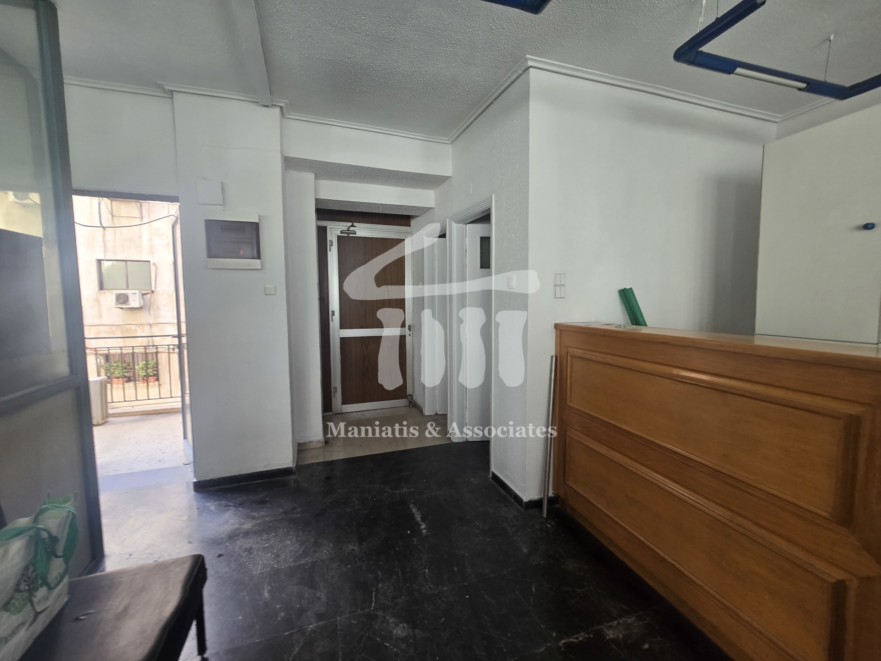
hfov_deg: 106.2
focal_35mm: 13
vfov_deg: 89.9
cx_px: 440
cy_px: 330
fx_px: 331
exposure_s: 1/60
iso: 125
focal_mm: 2.2
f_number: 2.2
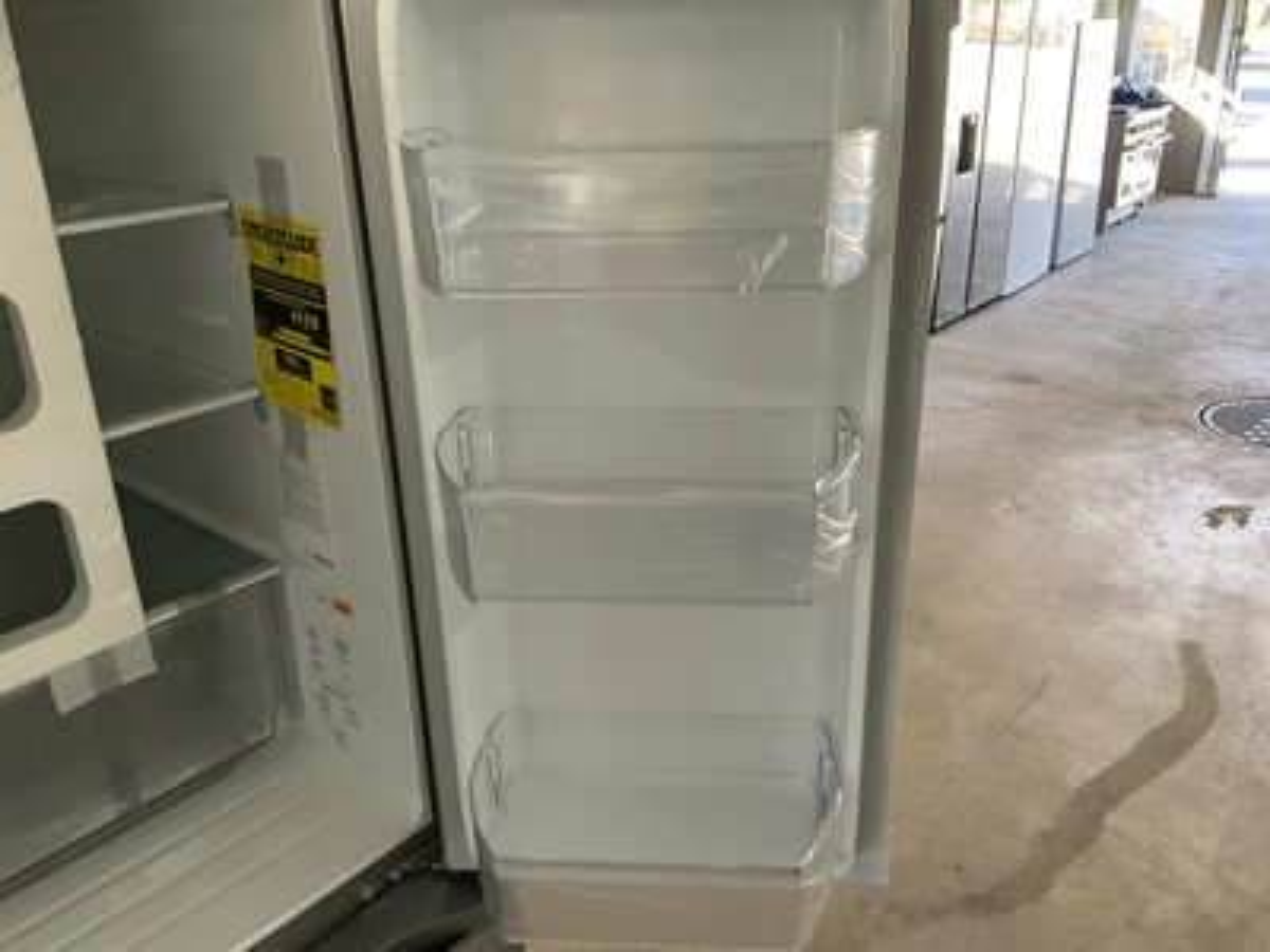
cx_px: 635
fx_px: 1064
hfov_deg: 61.7
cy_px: 476
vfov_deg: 48.2
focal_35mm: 29
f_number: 1.8
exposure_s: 1/60
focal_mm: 3
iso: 64
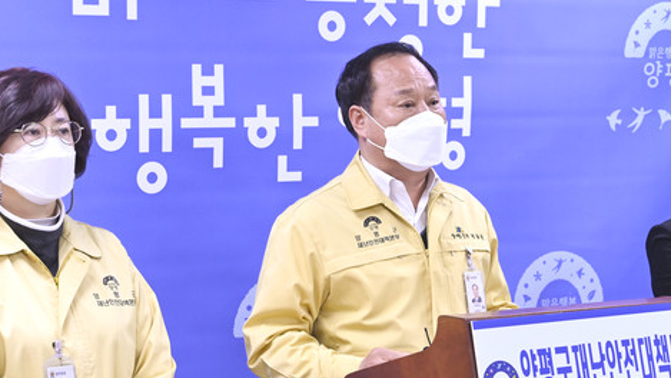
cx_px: 381
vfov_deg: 15.3
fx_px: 1406
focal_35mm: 79
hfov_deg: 26.8
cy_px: 194
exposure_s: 1/125
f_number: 5.6
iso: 3200
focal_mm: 59
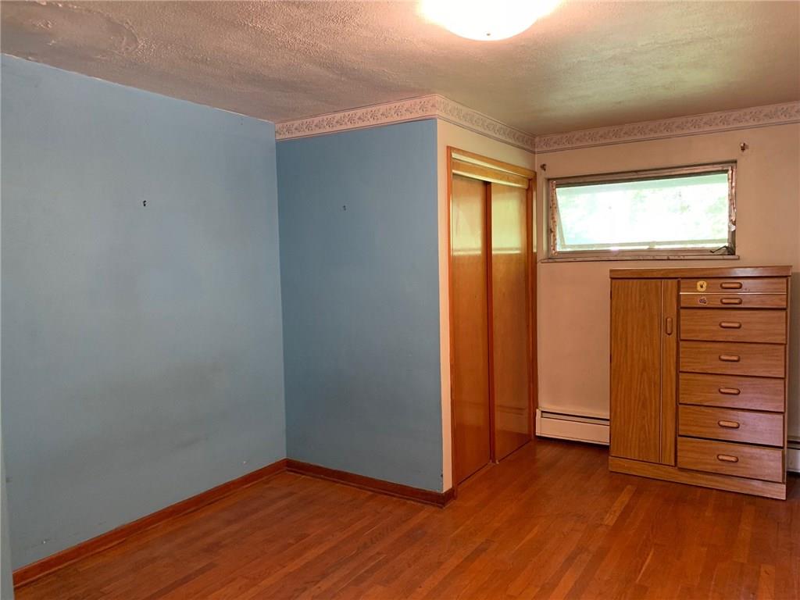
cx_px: 400
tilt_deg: -3.3
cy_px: 300
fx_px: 601
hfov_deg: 67.3
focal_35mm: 26
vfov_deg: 53.1
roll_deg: +1.0
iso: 320
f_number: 1.8
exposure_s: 1/40
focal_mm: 4.25
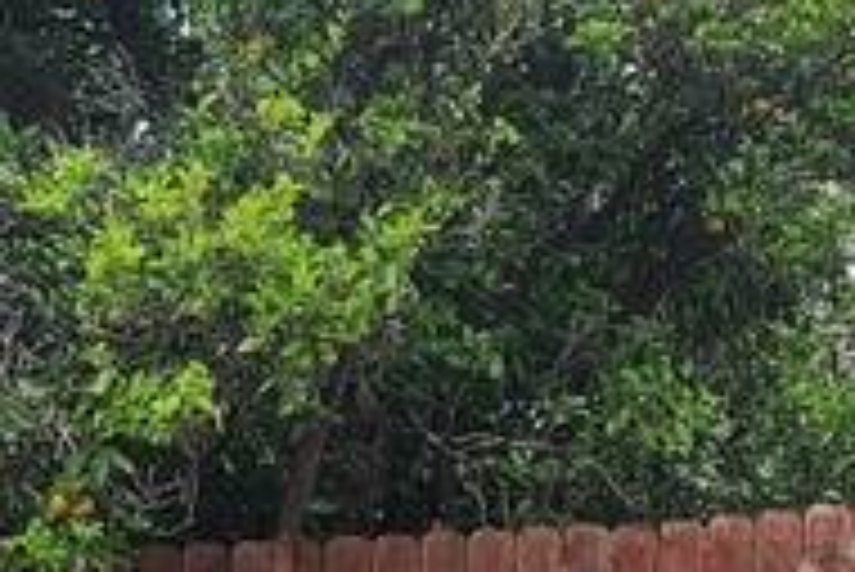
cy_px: 649
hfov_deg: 14.4
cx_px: 860
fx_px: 3327
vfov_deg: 9.7
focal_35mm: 140
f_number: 1.8
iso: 16
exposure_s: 1/443
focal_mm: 7
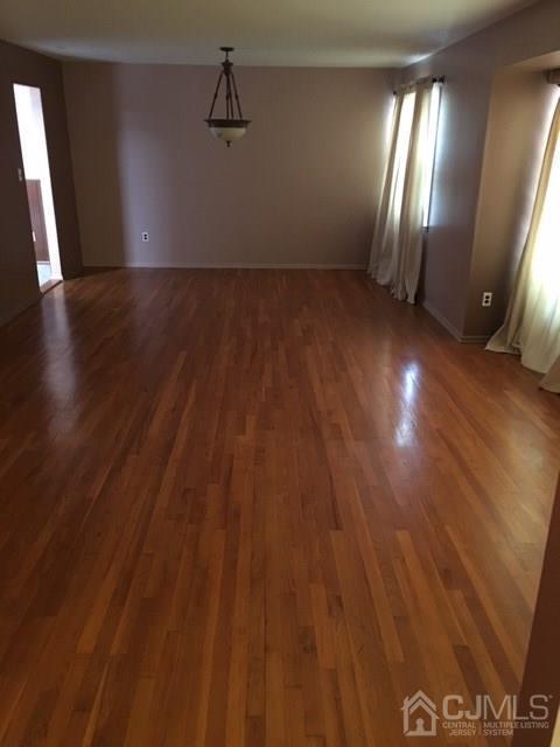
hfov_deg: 48.2
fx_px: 626
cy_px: 374
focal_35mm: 29
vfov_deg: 61.7
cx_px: 280
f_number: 2.2
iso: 125
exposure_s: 1/4
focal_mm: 4.15
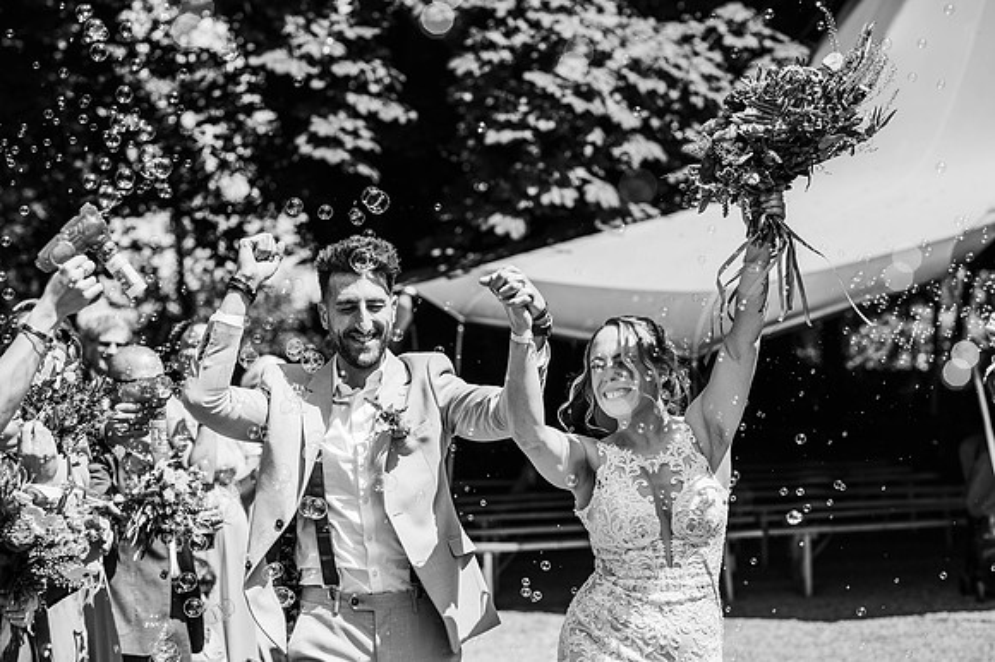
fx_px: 2348
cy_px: 331
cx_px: 498
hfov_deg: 23.9
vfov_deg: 16.1
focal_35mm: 85
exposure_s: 1/1250
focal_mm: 85
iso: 100
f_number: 4
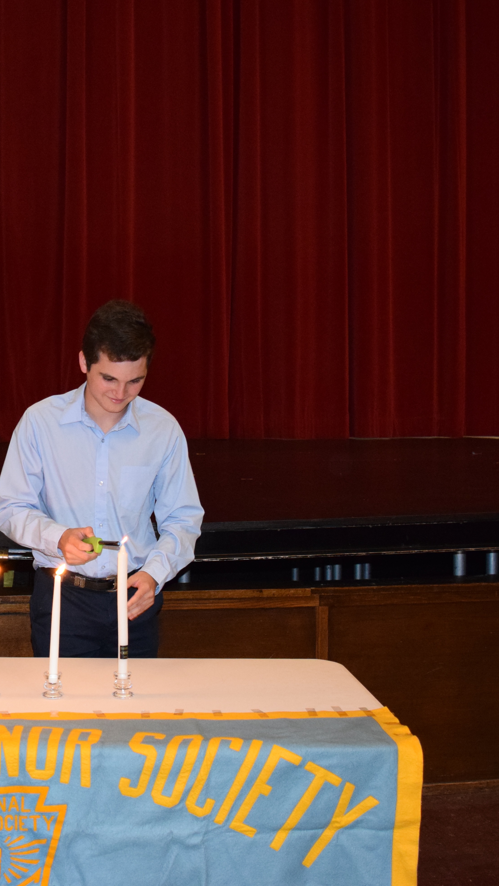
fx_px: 1129
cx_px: -7
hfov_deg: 23.8
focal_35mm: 48
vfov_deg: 42.9
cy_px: 443
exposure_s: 1/60
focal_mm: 20
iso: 2500
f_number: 3.8
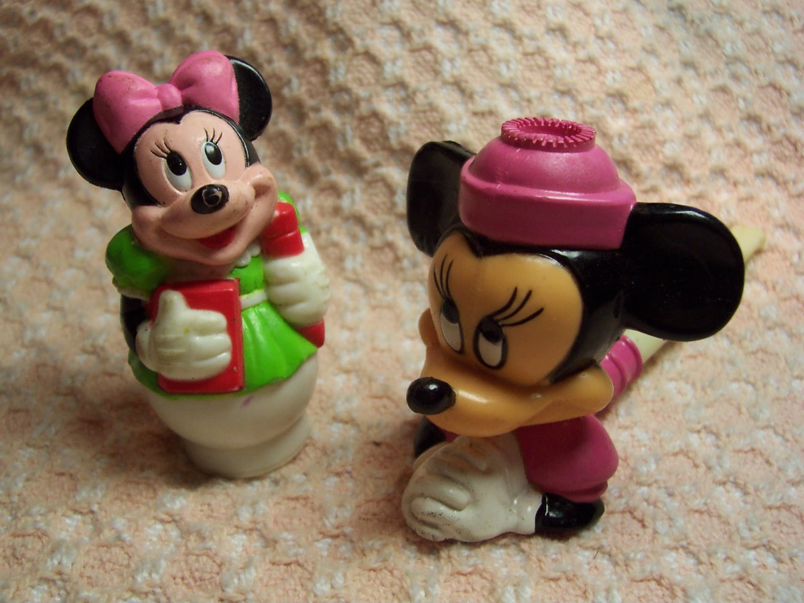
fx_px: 859
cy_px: 302
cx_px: 402
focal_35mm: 37
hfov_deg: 50.1
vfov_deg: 38.7
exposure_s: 1/90
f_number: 2.8
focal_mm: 5.6
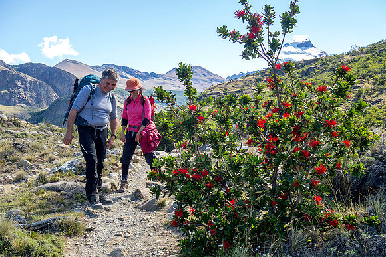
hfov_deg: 44.5
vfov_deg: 30.5
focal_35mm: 44
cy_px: 128
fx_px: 472
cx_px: 193
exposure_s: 1/320
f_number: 8
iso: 400
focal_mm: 16.2
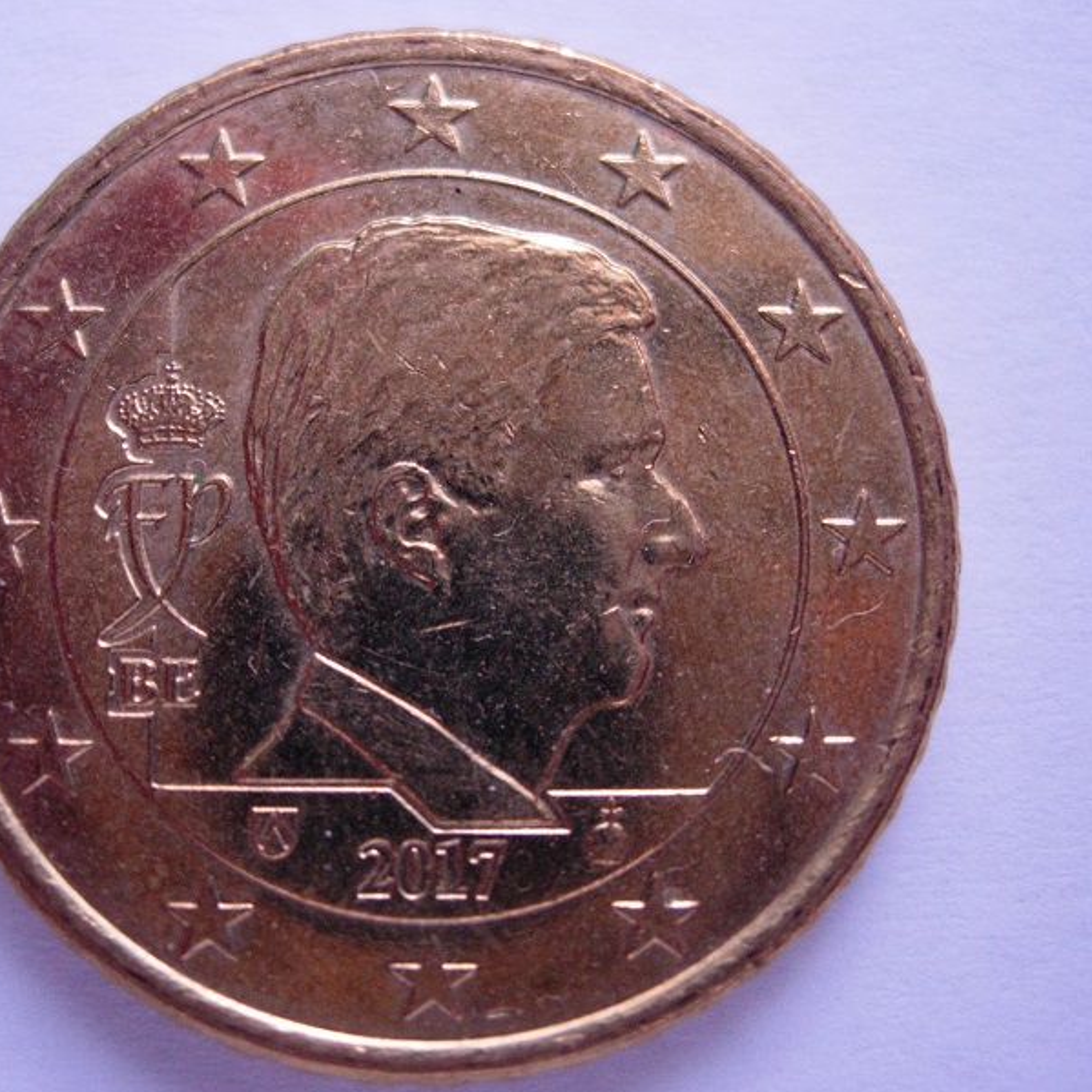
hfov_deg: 35.2
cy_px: 552
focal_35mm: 48
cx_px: 443
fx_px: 1713
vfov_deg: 35.4
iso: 200
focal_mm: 7.8
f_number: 2.8
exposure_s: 1/29.3
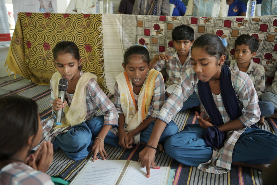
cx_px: 138
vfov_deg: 37.9
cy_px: 92
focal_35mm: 35
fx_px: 269
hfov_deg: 54.4
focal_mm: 35
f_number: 2.8
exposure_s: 1/160
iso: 400
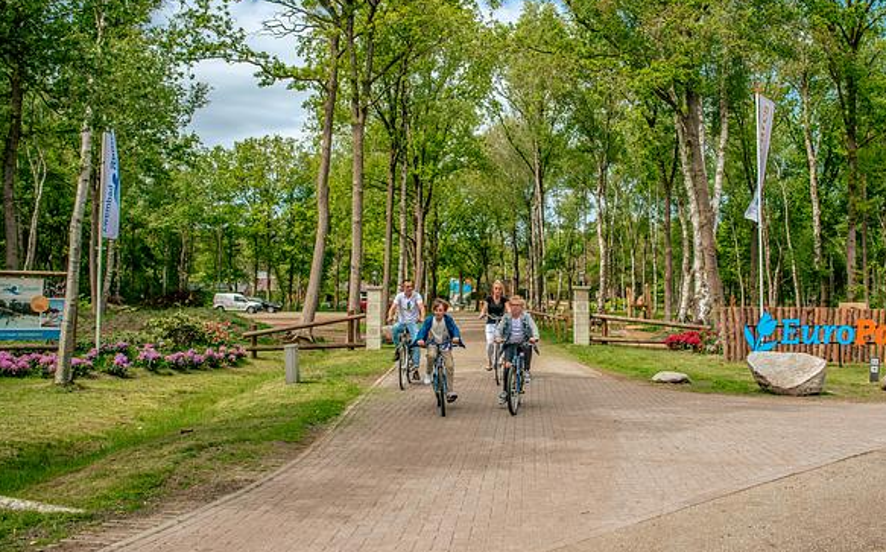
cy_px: 214
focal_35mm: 35
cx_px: 553
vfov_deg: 36.0
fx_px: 844
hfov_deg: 54.8
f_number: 2.8
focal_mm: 24
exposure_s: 1/1250
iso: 100
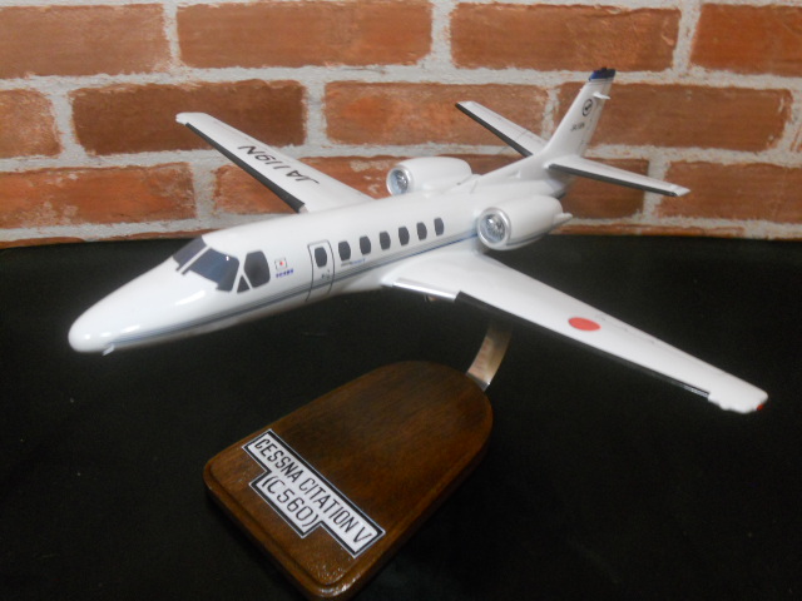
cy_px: 300
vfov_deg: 37.7
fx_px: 880
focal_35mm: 38
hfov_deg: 49.0
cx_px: 401
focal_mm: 6.9
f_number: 3.9
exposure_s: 1/30
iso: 400
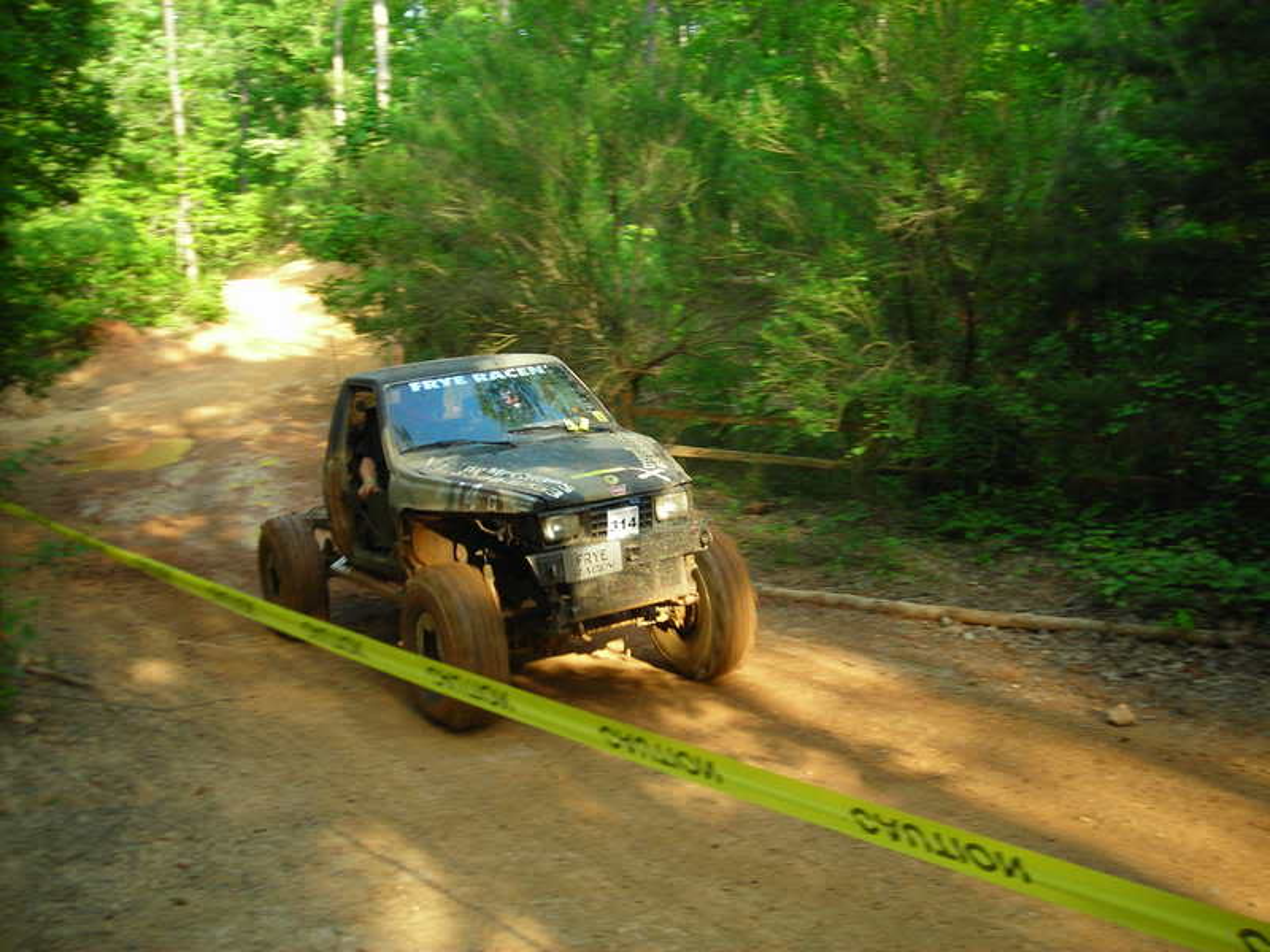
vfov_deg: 37.7
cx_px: 635
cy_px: 476
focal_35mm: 38
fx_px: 1394
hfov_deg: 49.0
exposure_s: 1/112
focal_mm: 6.3
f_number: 3.2
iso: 100
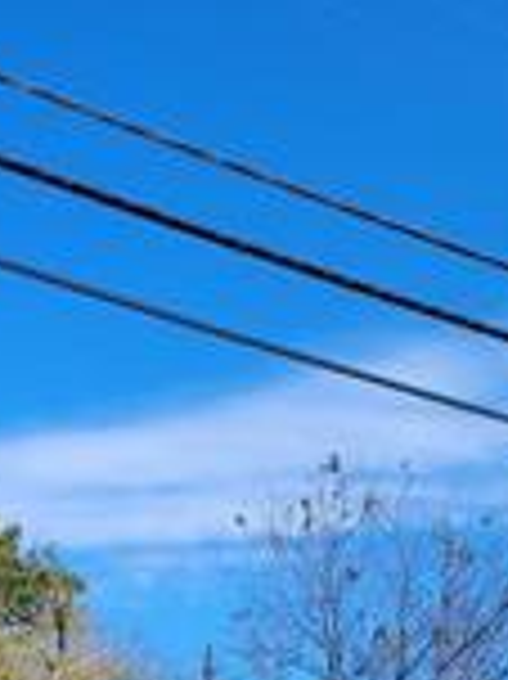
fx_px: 1822
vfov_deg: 19.4
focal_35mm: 93
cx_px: -312
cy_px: 887
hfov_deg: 14.5
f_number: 1.8
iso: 40
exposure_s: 1/2054
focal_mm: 5.4
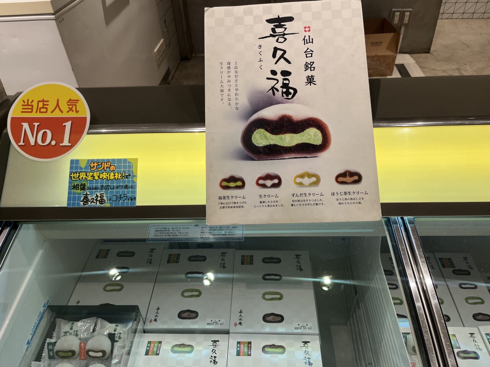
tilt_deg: -40.6
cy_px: 184
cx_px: 245
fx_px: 368
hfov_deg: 67.3
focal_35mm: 26
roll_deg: +4.2
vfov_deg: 53.1
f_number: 1.6
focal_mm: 5.1
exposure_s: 1/100
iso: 64
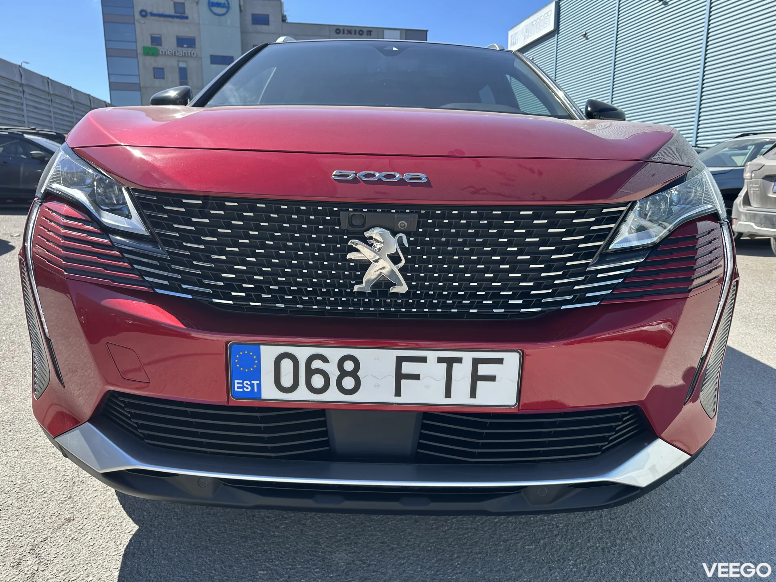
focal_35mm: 24
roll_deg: -0.8
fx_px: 538
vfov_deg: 56.8
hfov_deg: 71.6
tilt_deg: -13.2
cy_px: 291
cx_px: 388
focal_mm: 6.86
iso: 80
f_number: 1.78
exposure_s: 1/1562
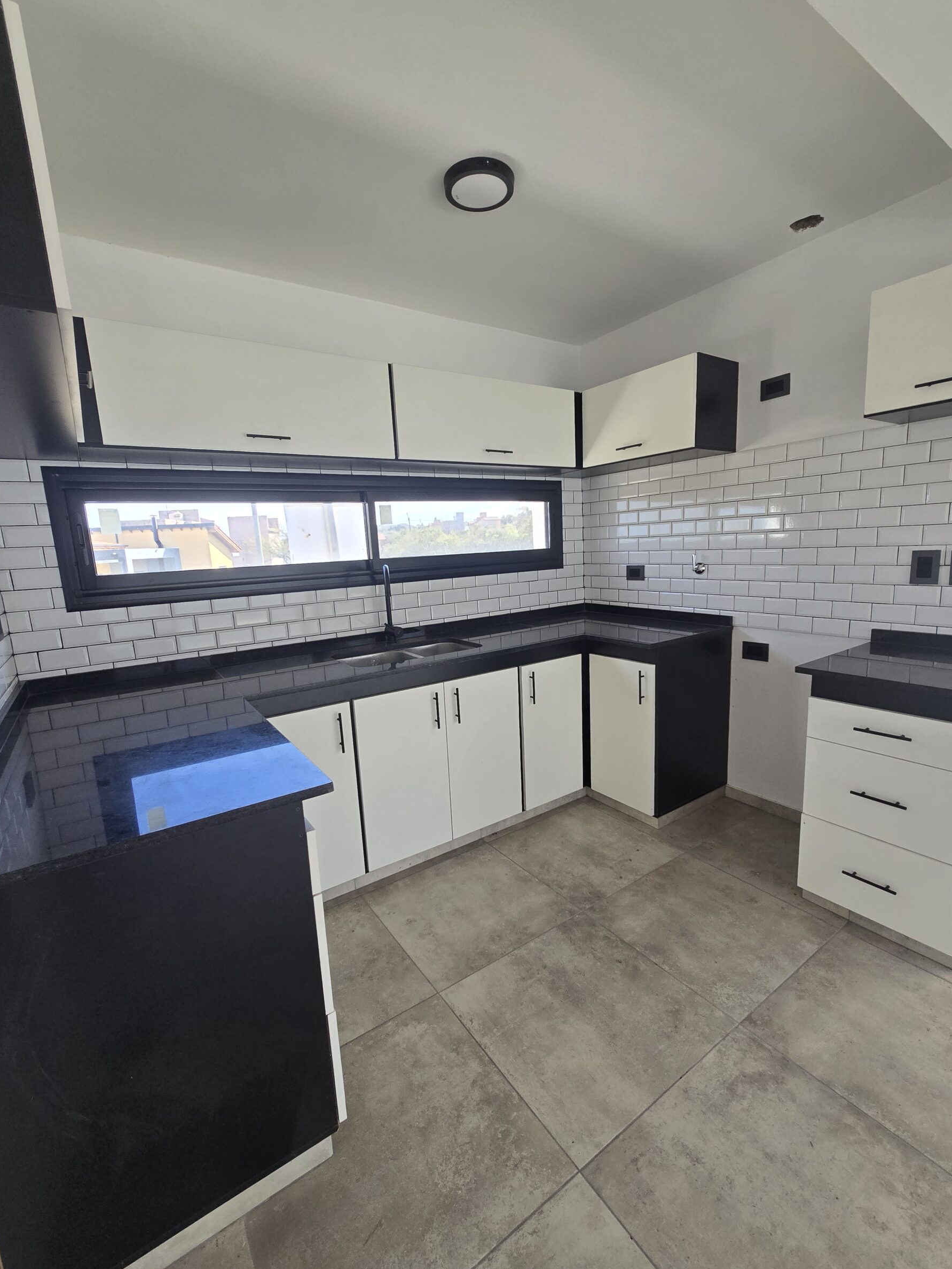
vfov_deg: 102.0
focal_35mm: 14
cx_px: 483
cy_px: 652
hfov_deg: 85.7
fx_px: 513
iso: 125
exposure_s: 1/359
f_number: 2.2
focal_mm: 2.2
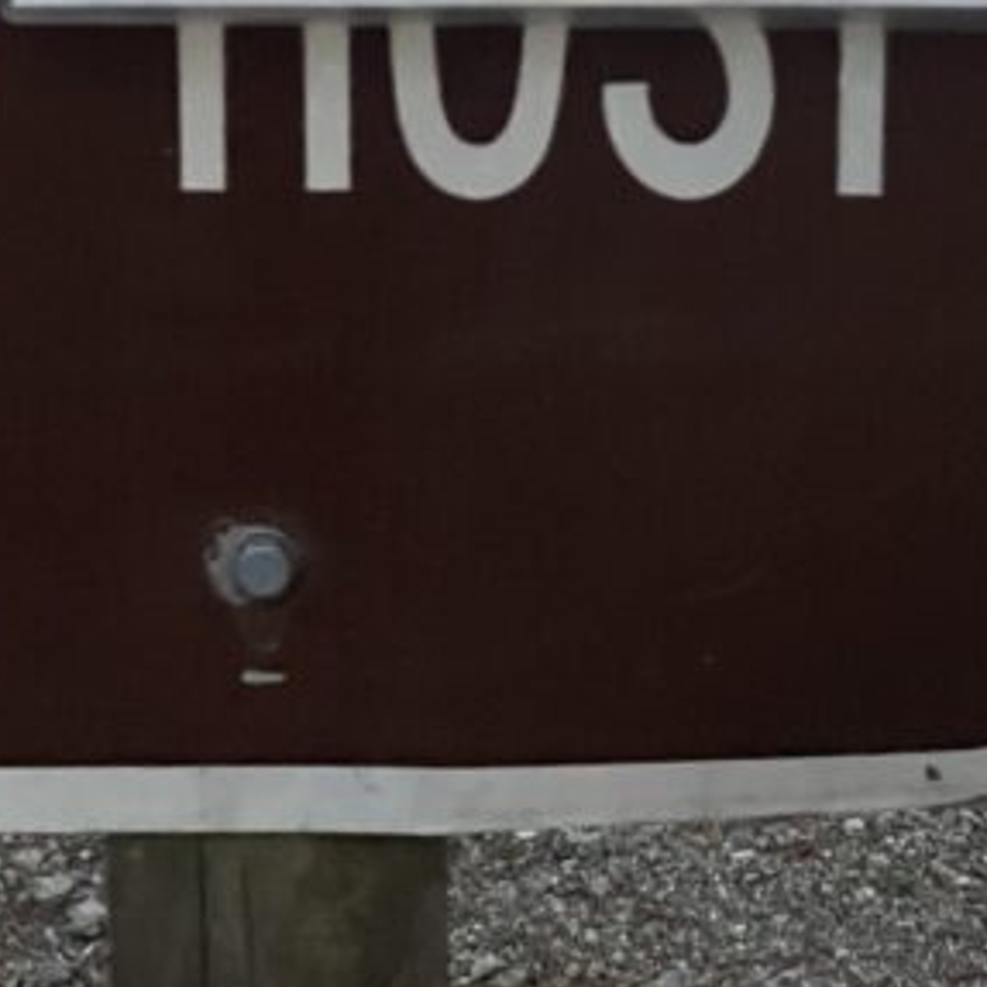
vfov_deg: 10.6
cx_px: 447
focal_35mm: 164
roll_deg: +1.8
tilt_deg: -18.3
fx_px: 5290
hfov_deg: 10.7
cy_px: -17
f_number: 2
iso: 1600
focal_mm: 6
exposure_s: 1/30
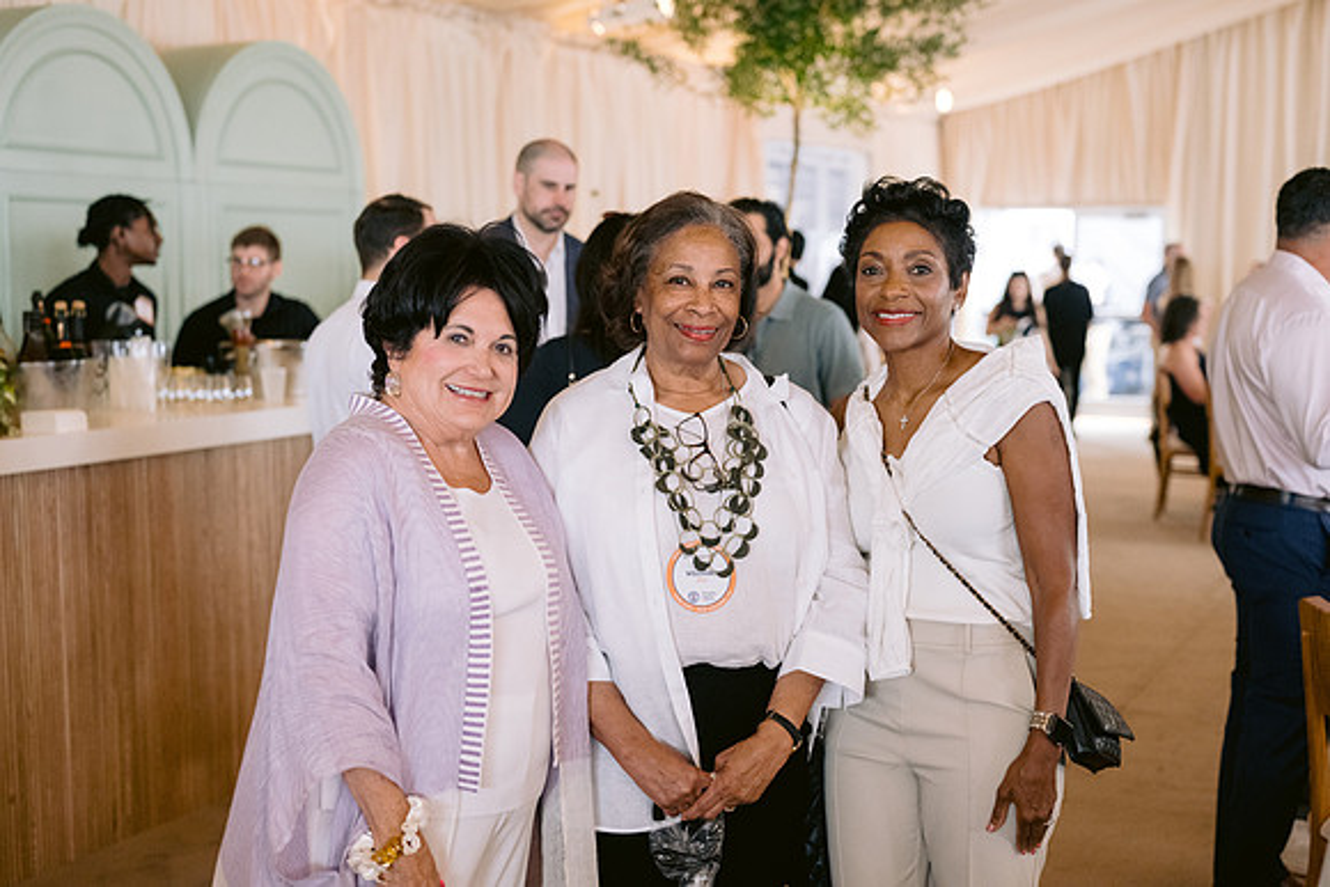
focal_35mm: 50
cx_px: 665
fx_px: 1848
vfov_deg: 27.0
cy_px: 444
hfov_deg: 39.6
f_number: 2.8
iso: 2000
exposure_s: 1/160
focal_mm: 50
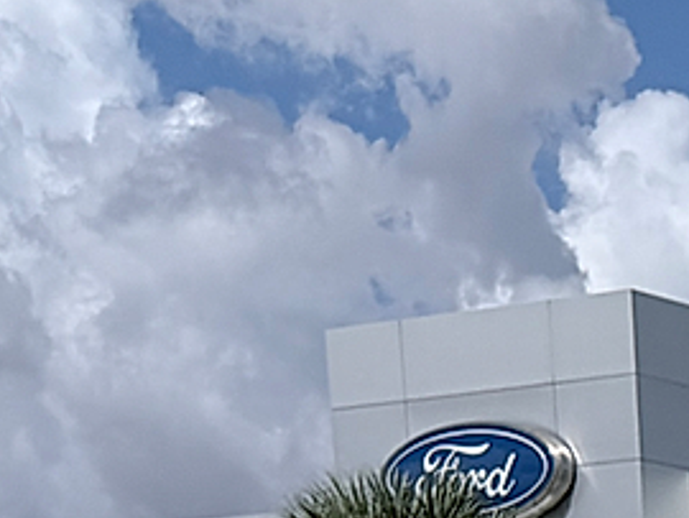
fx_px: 2829
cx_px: 1552
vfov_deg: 8.8
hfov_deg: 11.8
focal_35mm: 142
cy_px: 1475
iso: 80
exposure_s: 1/17544
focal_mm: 6.76
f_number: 1.78
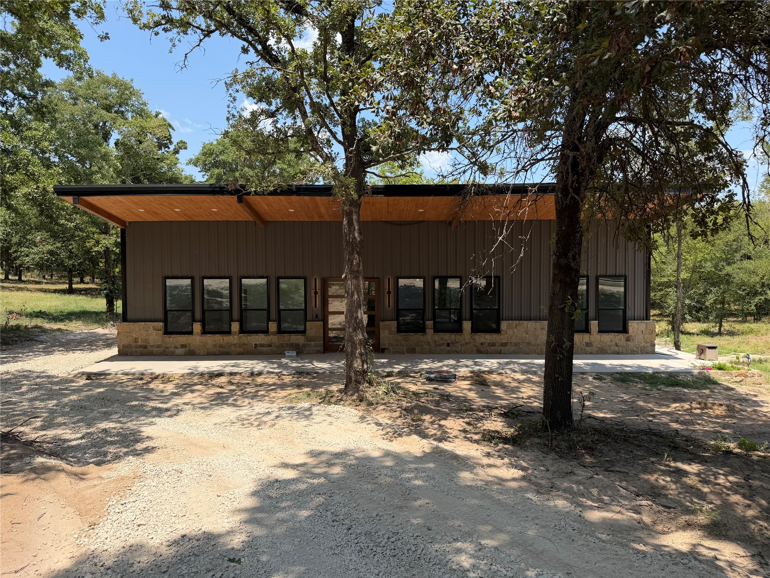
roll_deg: +0.3
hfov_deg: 71.6
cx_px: 385
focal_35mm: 24
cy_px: 289
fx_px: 534
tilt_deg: -2.0
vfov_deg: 56.8
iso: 80
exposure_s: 1/2611
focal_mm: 6.76
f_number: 1.78
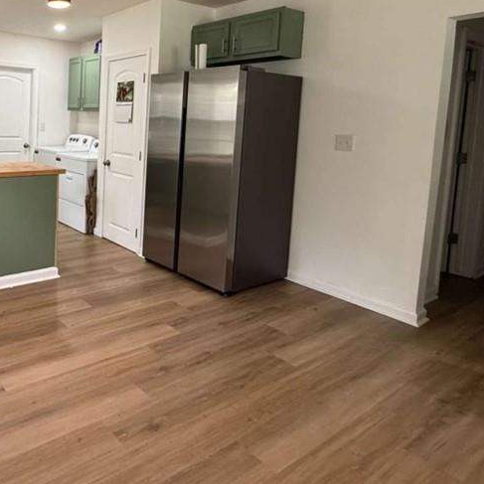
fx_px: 411
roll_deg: -1.6
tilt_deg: -5.0
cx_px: 54
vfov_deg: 59.2
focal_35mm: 26
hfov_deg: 53.7
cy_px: 152
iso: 200
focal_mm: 2.22
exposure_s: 1/60
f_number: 2.2
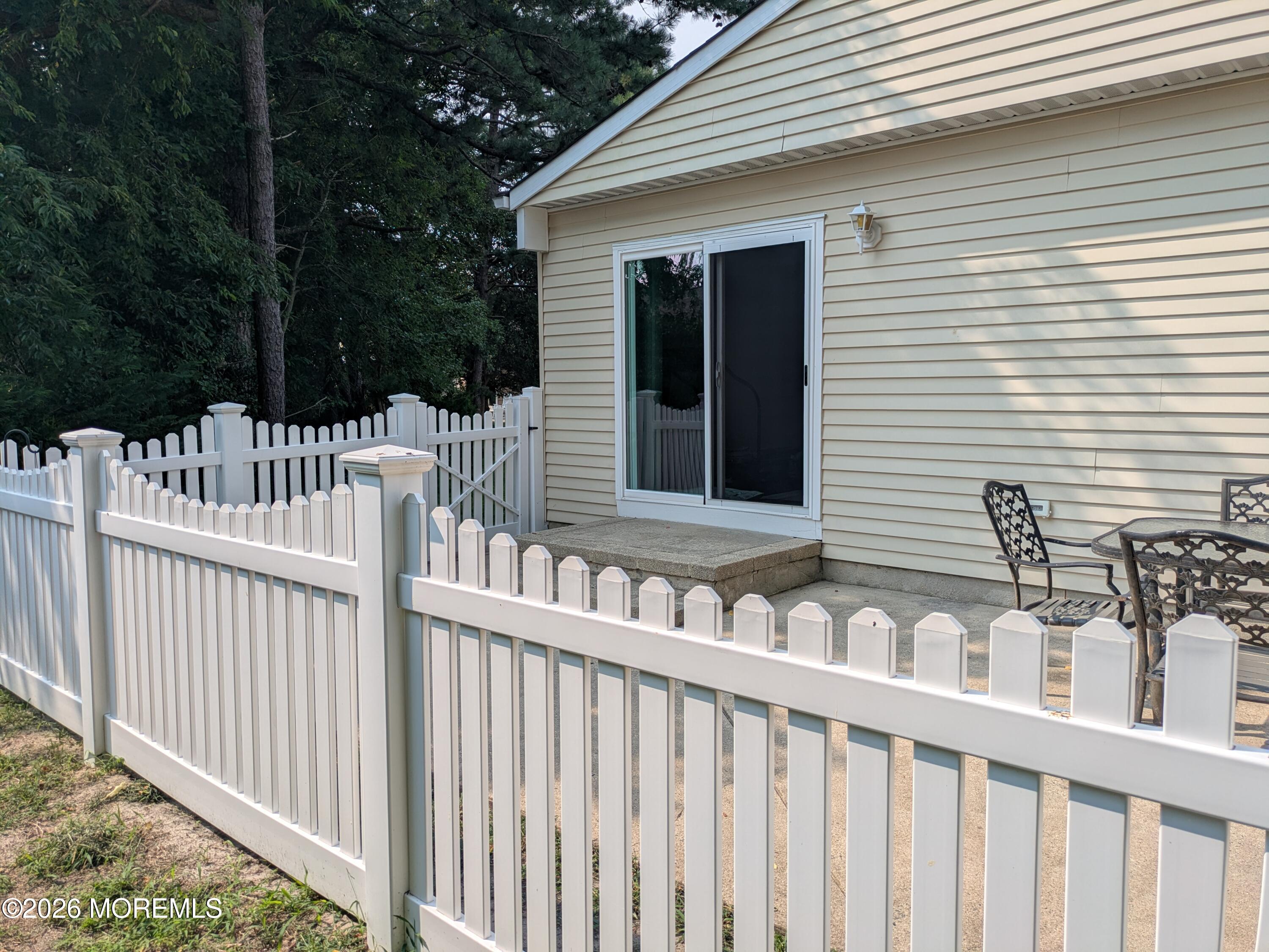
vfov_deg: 54.9
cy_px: 476
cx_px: 634
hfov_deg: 69.4
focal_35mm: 25
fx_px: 917
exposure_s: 1/1653
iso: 44
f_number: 1.89
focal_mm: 5.43
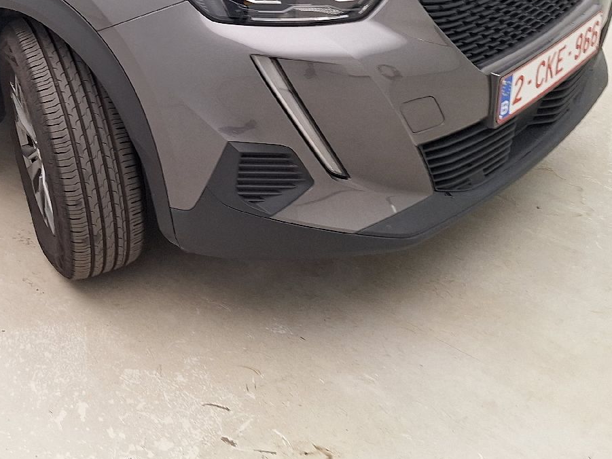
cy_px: 43
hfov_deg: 37.7
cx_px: 135
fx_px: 866
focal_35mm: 49
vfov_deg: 28.5
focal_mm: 5.54
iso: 64
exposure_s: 1/100
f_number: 1.8
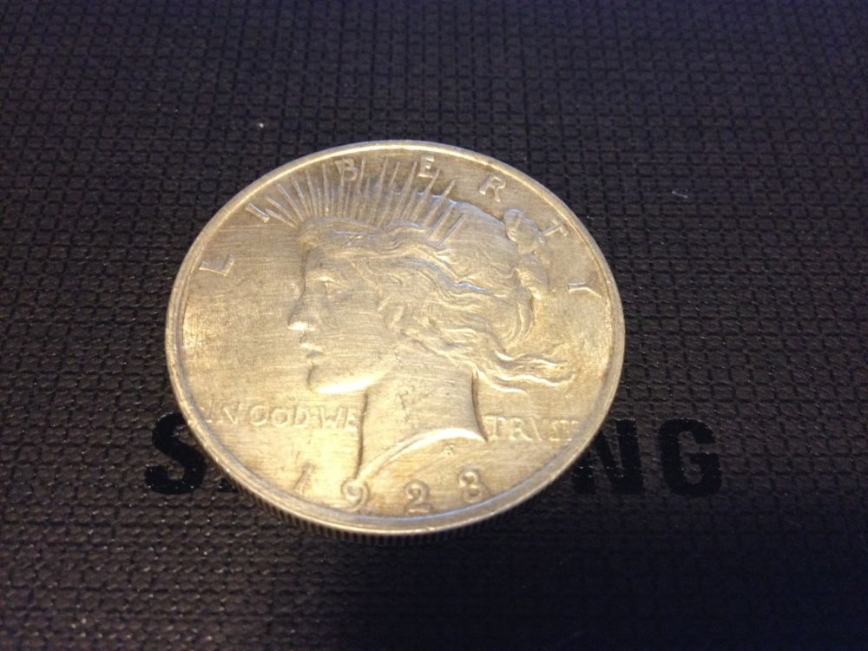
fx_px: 878
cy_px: 326
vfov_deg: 40.7
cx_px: 434
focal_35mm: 35
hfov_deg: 52.6
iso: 400
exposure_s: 1/17
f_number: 2.4
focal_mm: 4.28
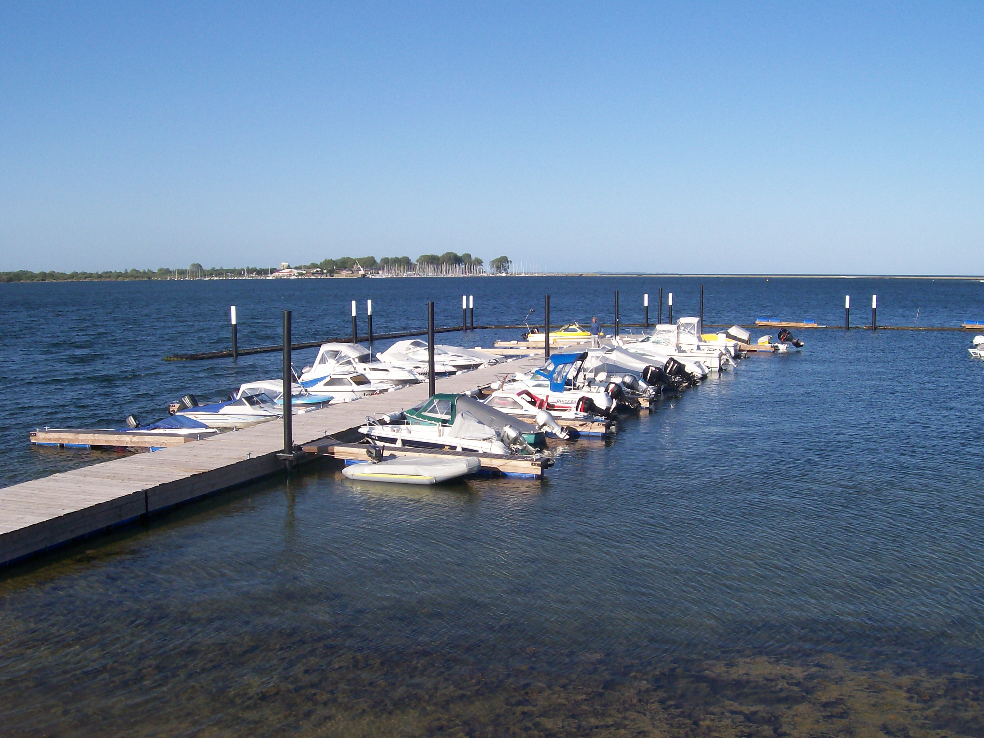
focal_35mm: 36
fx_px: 1023
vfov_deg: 39.7
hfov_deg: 51.4
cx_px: 492
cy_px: 369
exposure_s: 1/622
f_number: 4.8
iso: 80
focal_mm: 6
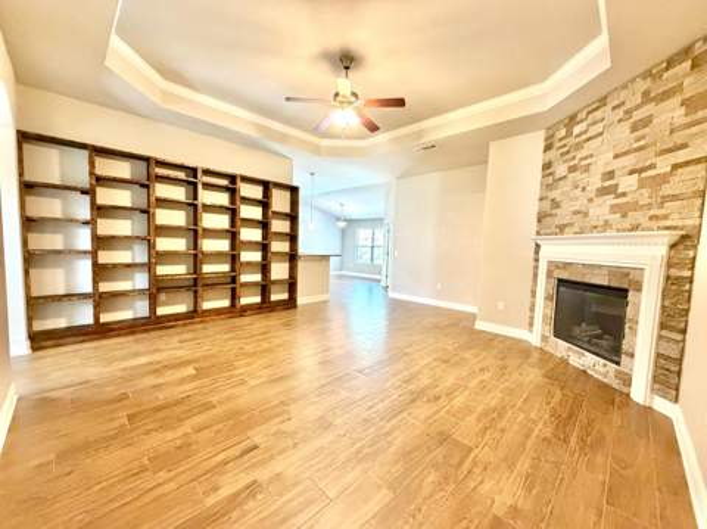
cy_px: 264
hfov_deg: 102.1
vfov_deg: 85.6
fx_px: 286
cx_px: 354
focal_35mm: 14
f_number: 2.2
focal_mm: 2.22
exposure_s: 1/60
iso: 640
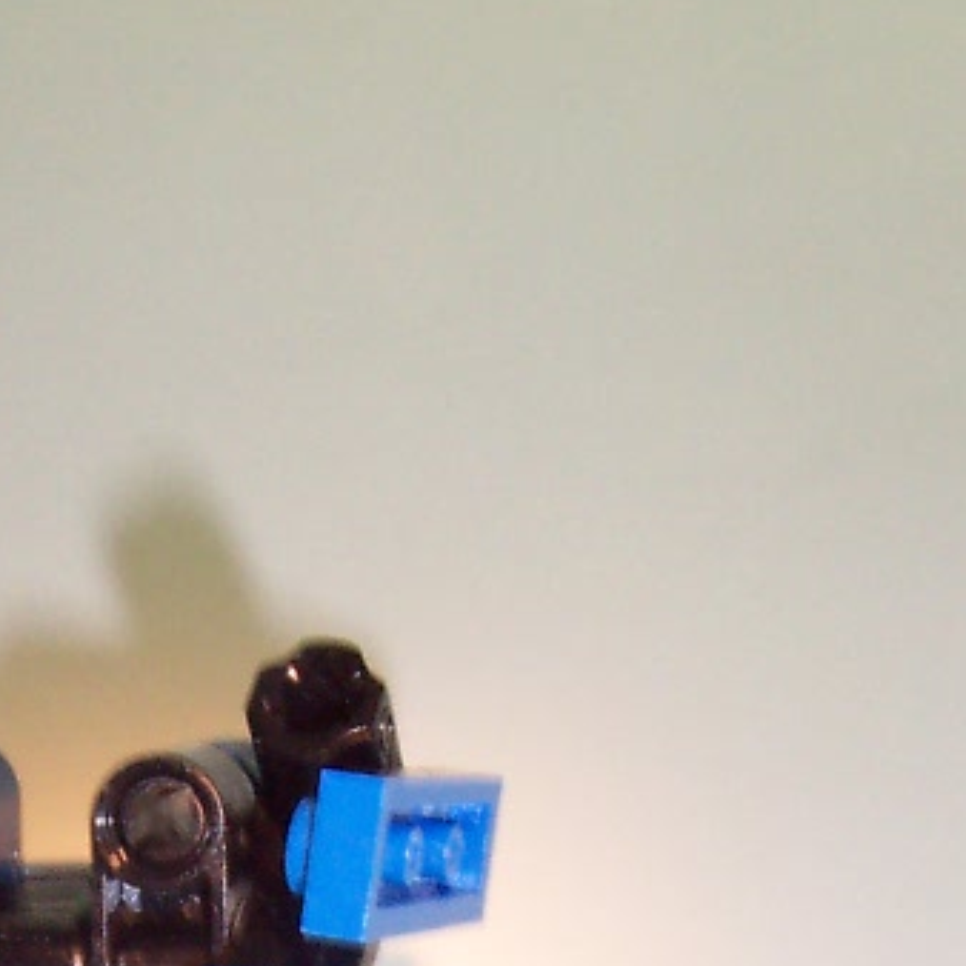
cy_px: 1229
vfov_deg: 14.4
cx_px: 200
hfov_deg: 14.9
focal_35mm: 116
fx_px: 3662
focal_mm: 5.6
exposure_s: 1/60
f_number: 2.8
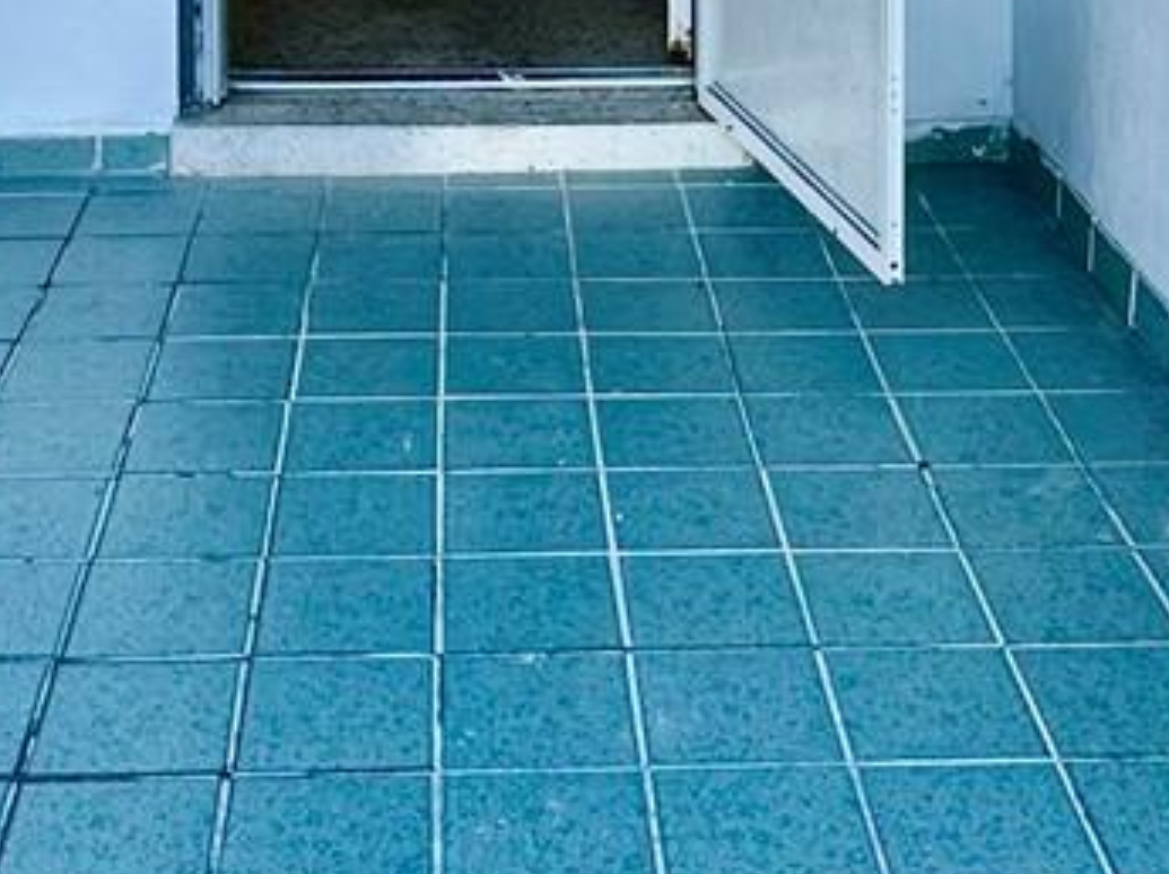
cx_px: 498
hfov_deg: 29.8
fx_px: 2193
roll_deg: -0.3
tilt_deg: -0.1
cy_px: -515
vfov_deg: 19.1
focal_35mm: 65
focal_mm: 2.22
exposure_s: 1/259
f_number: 2.2
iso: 40
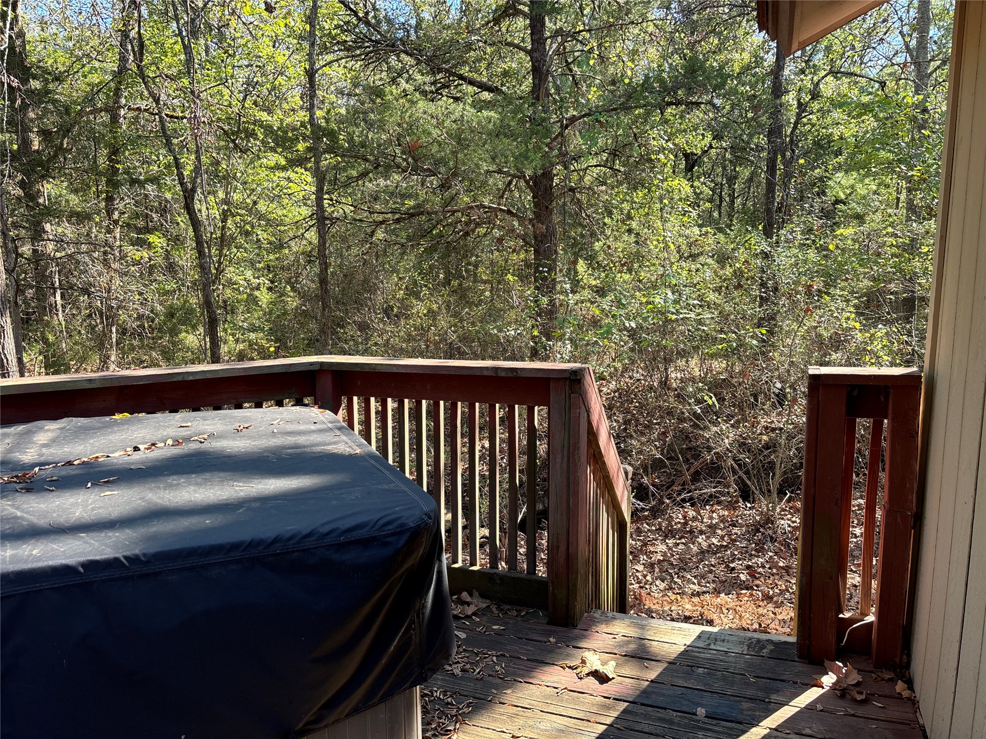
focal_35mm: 26
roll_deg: +0.6
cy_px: 370
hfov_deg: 67.3
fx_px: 741
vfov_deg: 53.1
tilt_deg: -8.5
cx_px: 493
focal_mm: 5.96
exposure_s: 1/223
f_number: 1.6
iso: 40
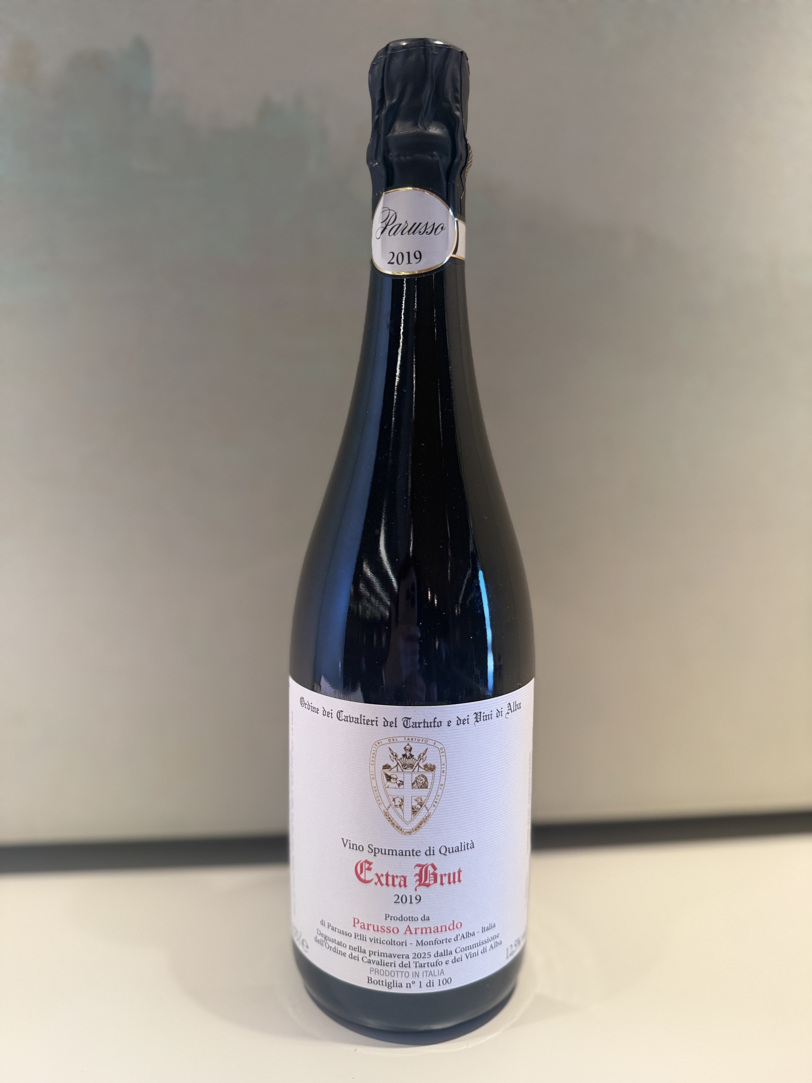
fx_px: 751
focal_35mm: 24
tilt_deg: -8.4
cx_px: 406
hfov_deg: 56.8
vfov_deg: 71.6
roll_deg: -1.1
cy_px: 542
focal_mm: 6.76
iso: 125
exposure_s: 1/100
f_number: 1.78
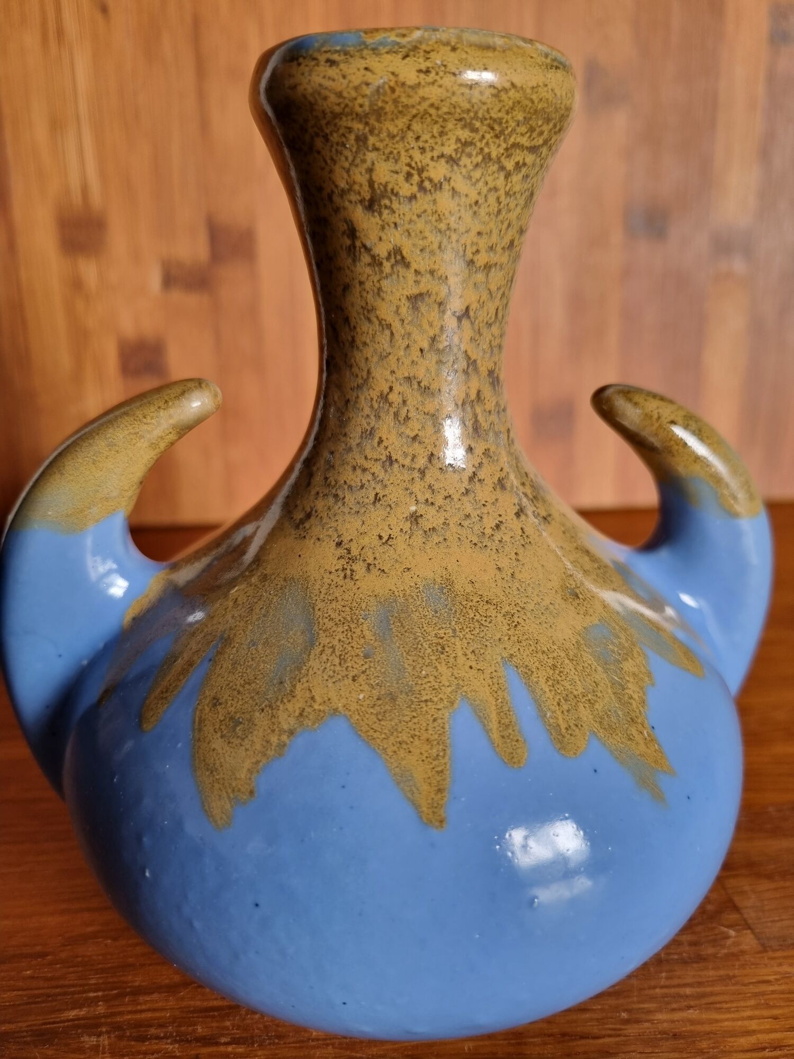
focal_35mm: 26
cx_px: 397
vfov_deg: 67.3
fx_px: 795
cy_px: 530
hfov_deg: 53.1
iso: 200
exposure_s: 1/100
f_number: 1.8
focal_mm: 5.4
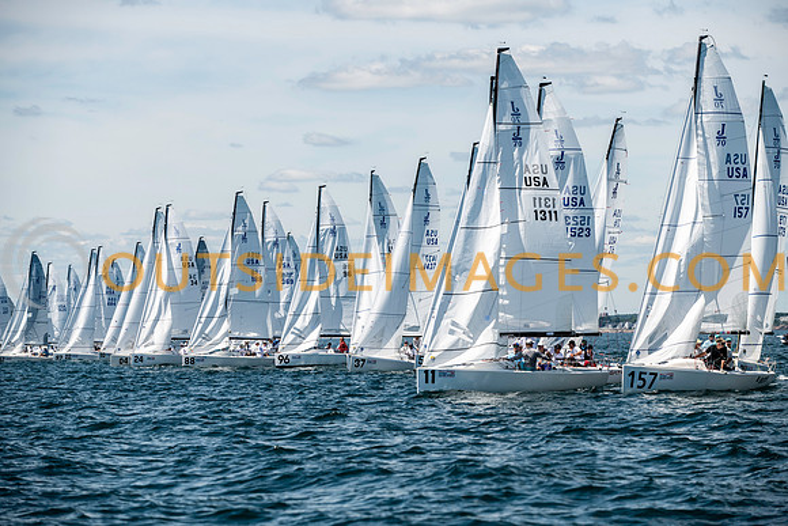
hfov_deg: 15.2
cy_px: 263
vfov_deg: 10.2
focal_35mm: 135
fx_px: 2956
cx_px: 394
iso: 160
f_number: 5.6
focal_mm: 135
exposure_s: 1/1000
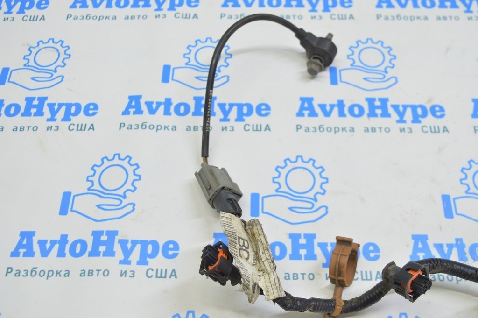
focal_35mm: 39
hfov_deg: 49.6
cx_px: 239
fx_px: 517
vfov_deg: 34.2
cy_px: 159
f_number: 5.6
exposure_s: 1/20
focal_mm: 26
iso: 400
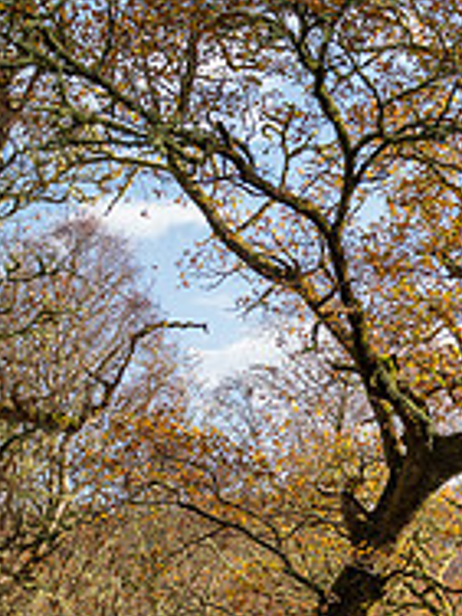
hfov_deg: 12.2
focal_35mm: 120
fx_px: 2135
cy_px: 400
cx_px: 442
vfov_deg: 16.4
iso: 200
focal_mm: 25
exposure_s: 1/80
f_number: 4.5
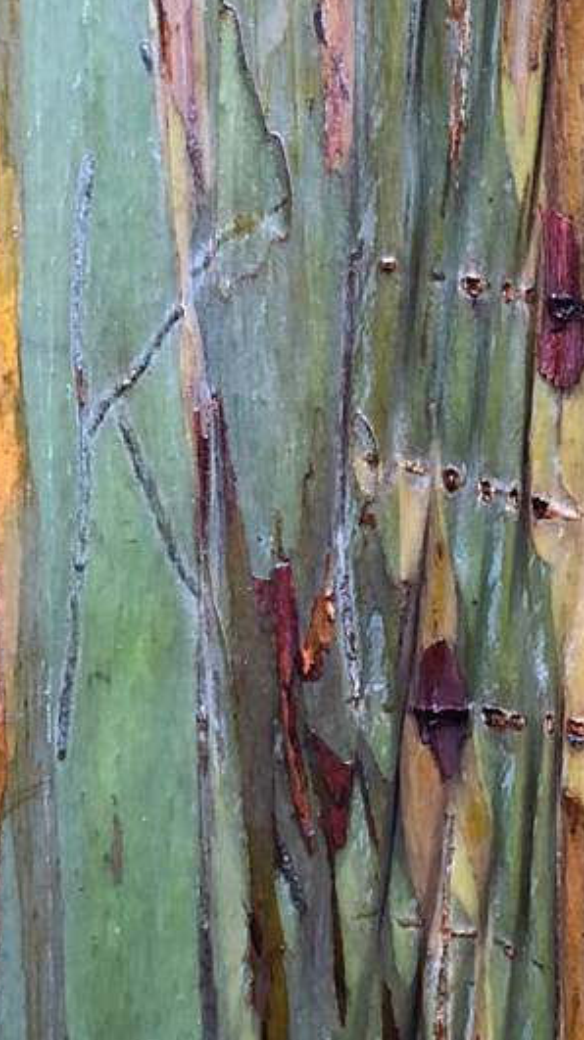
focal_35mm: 92
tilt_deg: -14.7
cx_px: 772
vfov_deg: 23.0
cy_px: 774
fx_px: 2537
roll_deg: +0.9
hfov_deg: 12.7
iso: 32
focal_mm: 4
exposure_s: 1/24
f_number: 1.8
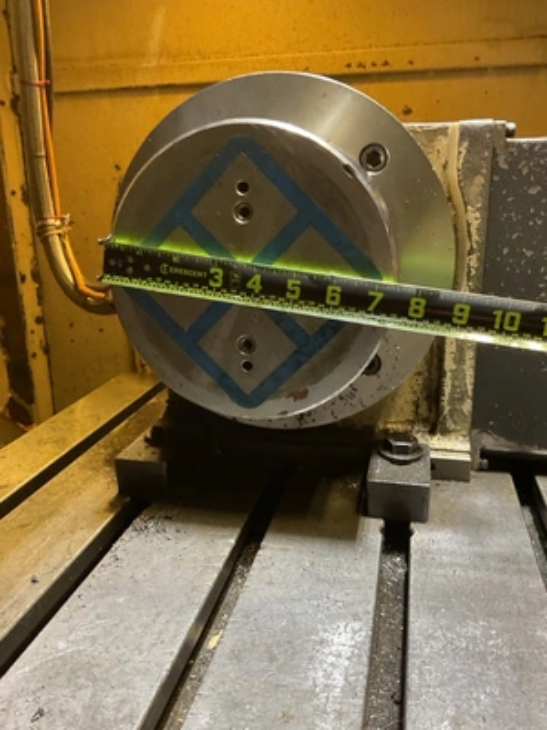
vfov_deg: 61.7
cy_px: 365
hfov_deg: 48.2
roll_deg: -0.6
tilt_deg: -16.1
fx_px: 611
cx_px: 274
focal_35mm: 29
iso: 320
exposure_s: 1/40
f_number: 1.8
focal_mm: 3
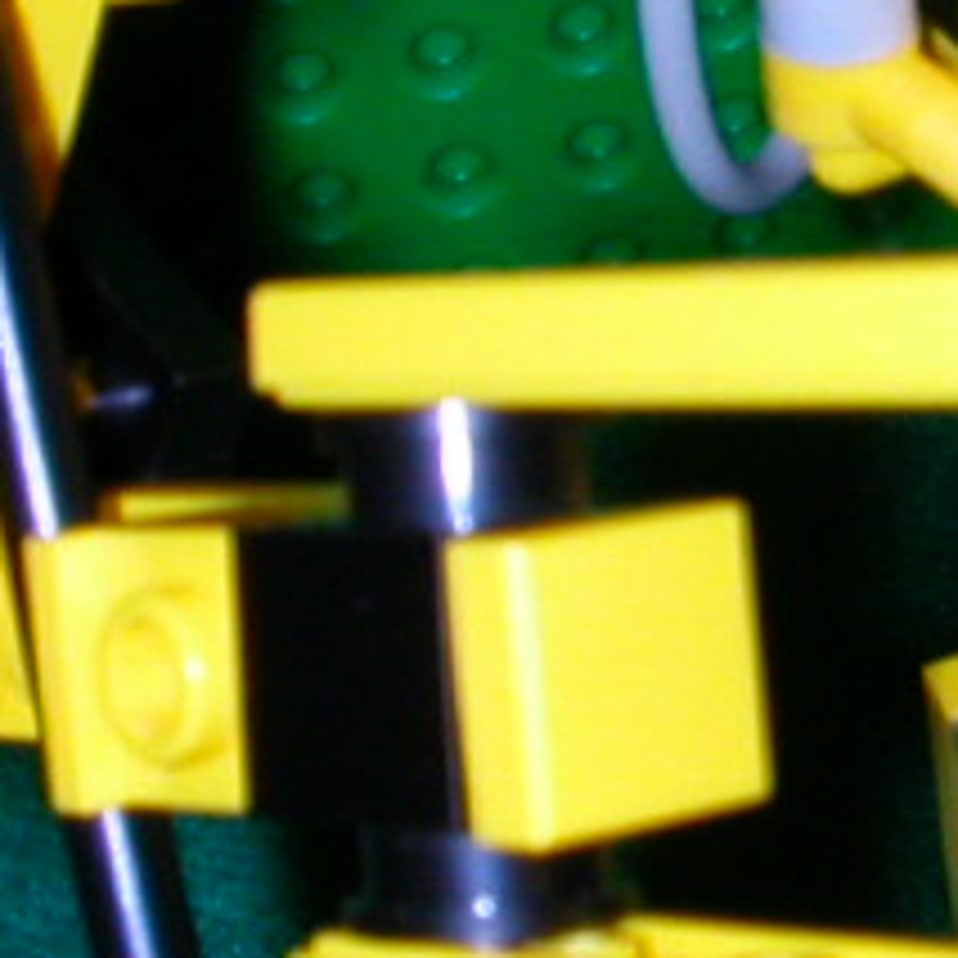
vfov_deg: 11.1
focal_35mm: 157
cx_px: 1768
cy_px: 342
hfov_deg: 10.4
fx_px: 4916
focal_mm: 5.6
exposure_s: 1/59.9
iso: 100
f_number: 4.5
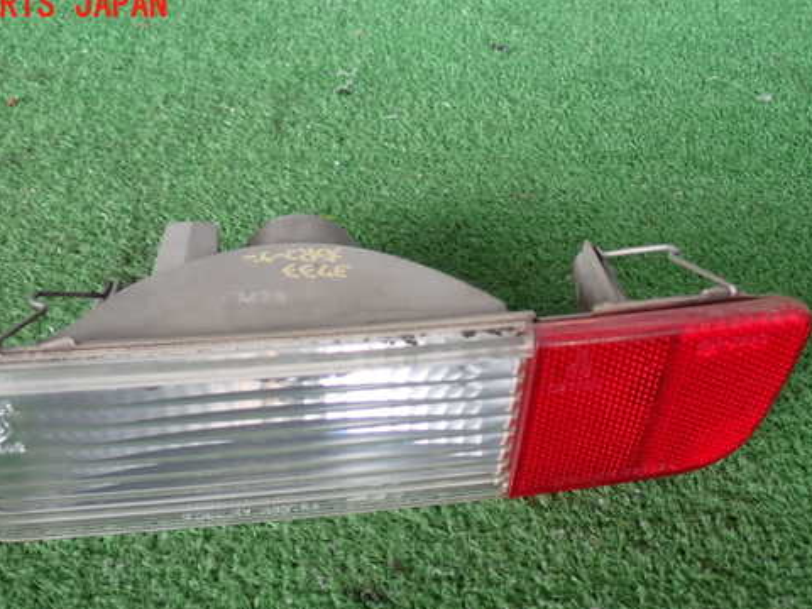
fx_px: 1056
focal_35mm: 45
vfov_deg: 32.1
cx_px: 367
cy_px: 365
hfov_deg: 42.0
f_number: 2.5
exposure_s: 1/80
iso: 200
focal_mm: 6.37
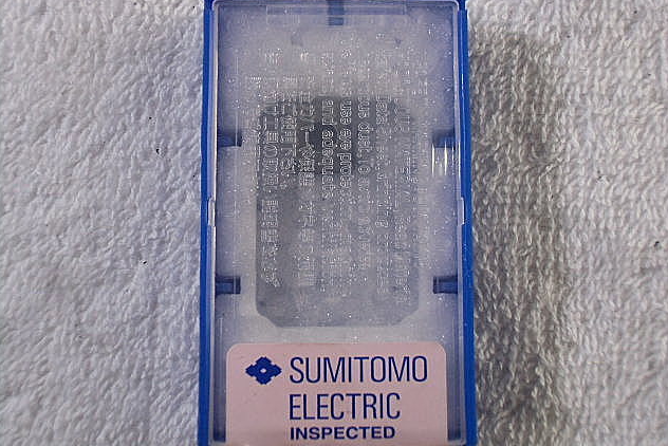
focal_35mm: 60
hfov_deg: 33.4
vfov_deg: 22.6
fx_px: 1114
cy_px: 218
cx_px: 334
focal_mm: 10.11
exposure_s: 1/100
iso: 400
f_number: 4.5
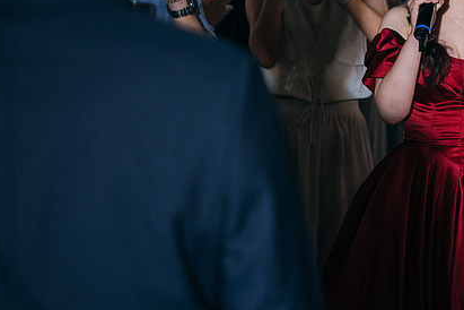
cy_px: 62
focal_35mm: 133
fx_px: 1714
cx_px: 391
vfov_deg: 10.3
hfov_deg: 15.3
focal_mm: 70
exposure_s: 1/250
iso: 1250
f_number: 2.8
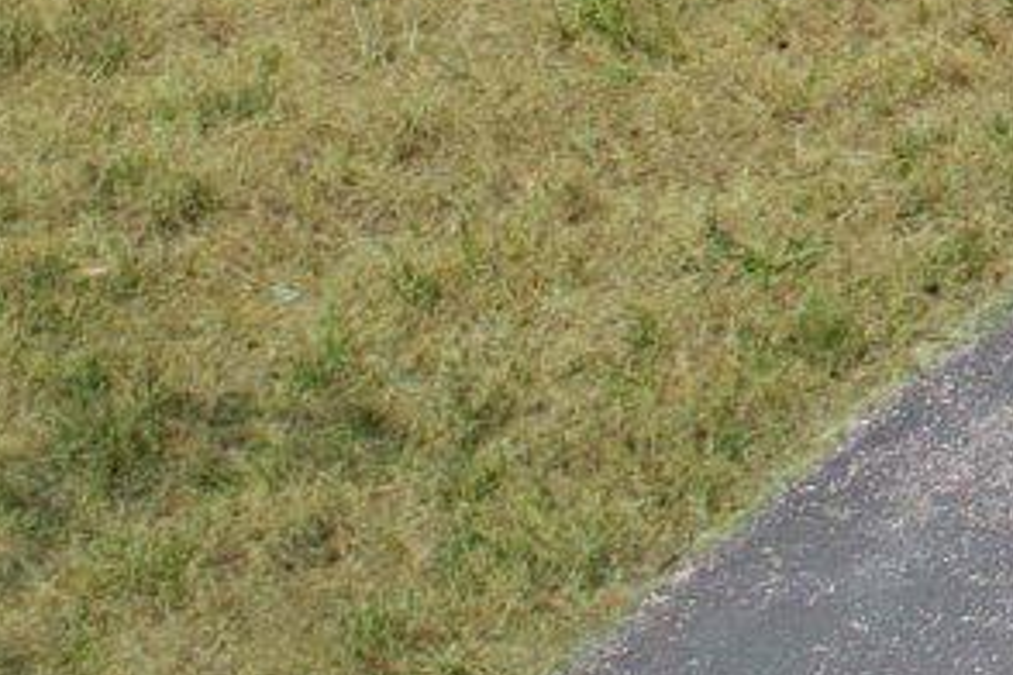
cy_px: -1507
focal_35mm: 153
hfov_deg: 11.1
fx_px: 4305
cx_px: 2515
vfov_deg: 7.6
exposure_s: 1/1500
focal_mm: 8.38
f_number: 2.8
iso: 110
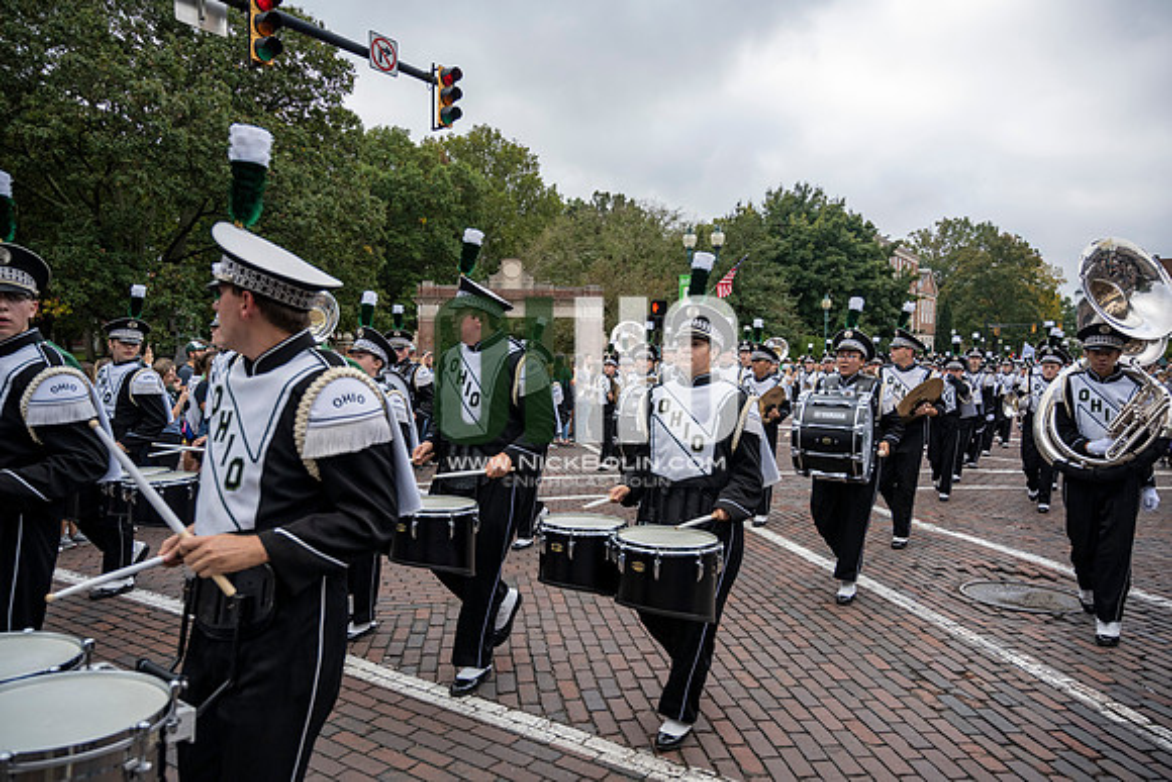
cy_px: 391
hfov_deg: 73.7
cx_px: 586
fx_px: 781
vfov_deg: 53.2
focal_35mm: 24
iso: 500
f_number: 4
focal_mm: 24
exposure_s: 1/1600
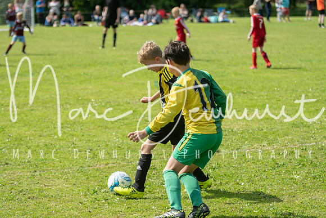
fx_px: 951
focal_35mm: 105
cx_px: 163
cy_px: 109
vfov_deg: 13.0
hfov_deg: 19.5
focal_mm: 70
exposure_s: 1/2500
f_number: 3.2
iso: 250
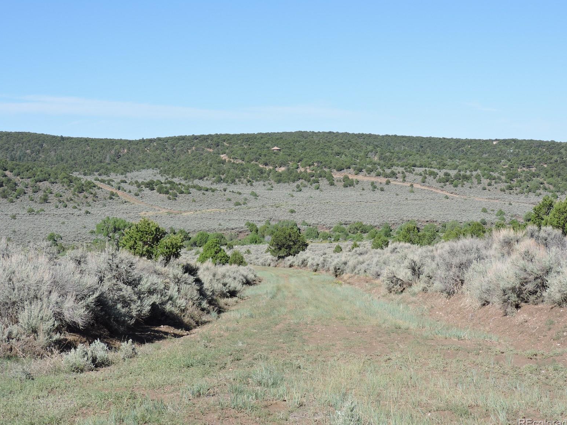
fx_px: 1016
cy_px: 211
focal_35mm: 62
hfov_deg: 31.2
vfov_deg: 23.7
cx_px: 285
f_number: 3.7
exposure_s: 1/640
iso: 100
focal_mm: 10.7
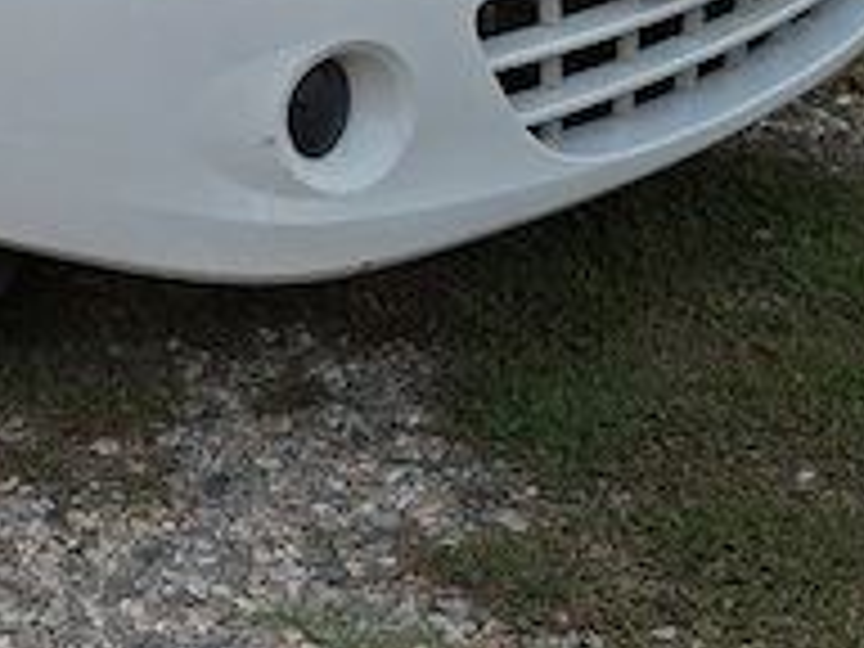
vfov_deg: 18.5
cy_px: -279
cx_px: -176
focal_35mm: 72
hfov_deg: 24.5
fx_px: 1797
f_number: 1.8
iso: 80
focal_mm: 5.54
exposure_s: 1/100
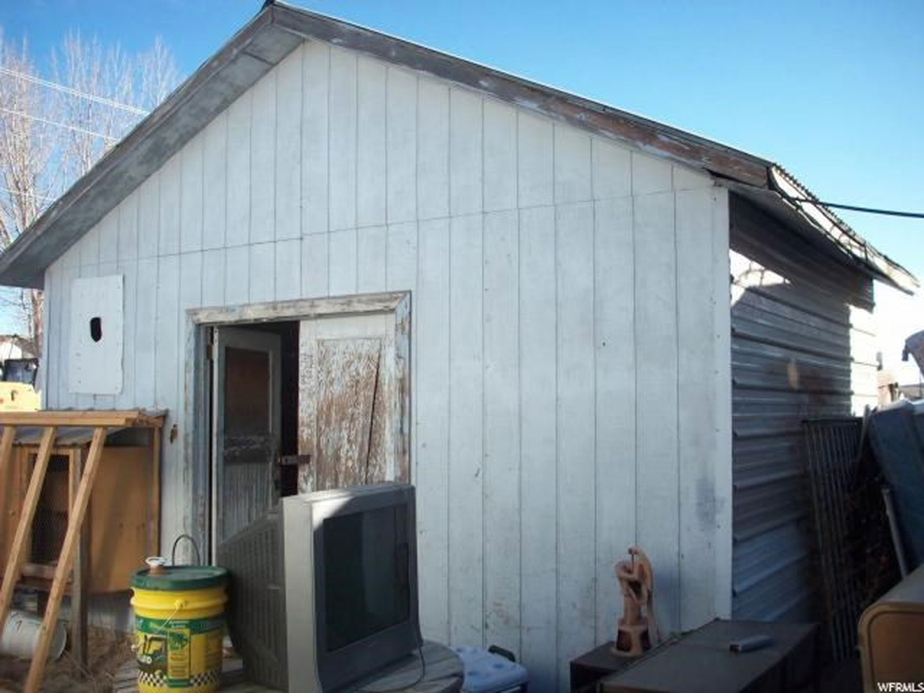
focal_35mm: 37
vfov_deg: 38.7
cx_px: 462
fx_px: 988
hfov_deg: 50.1
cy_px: 346
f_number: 2.8
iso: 80
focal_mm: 6.2
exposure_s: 1/507
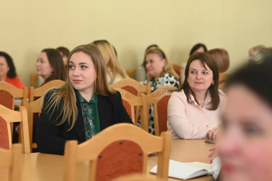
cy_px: 93
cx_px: 123
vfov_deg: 14.5
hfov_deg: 21.7
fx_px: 710
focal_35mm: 94
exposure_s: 1/400
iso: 2000
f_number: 3.2
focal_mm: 85
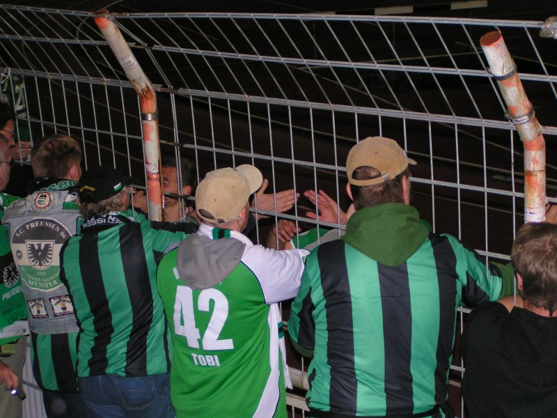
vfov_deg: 19.6
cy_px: 209
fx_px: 1207
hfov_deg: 26.0
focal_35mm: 75
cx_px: 278
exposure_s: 1/80
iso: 200
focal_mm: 11.5
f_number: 3.2
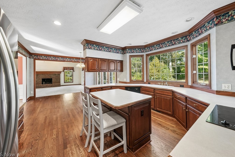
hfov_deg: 108.3
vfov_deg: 85.3
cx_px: 119
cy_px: 73
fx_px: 85
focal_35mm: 13
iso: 400
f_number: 8
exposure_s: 1/20
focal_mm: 12
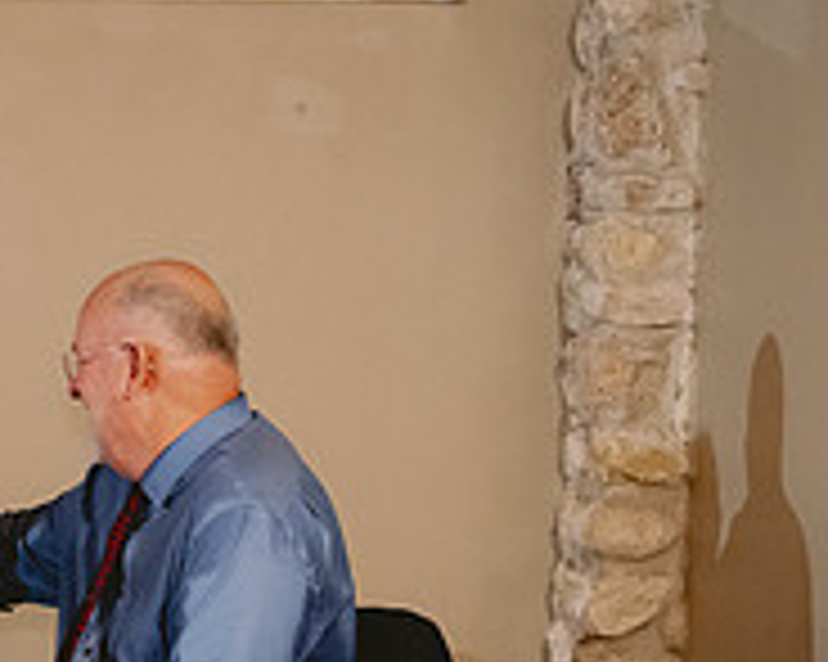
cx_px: -310
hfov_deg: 9.2
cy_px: 705
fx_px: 5070
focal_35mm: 207
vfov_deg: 7.4
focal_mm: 70
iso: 3200
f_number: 2.8
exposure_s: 1/100
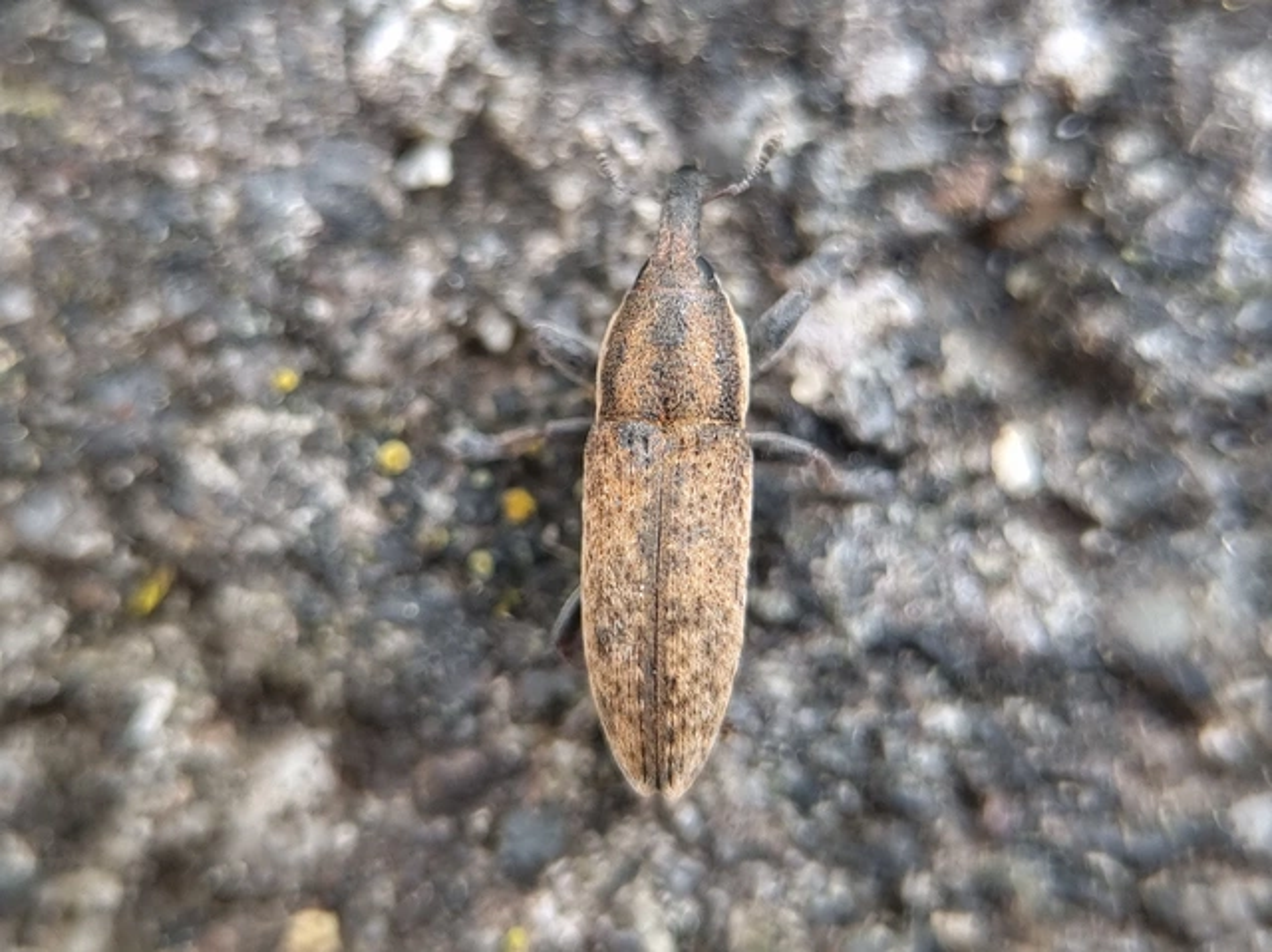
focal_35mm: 26
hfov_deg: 67.3
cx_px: 636
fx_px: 955
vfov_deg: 53.0
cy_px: 476
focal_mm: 5.4
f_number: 1.8
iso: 100
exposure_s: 1/100
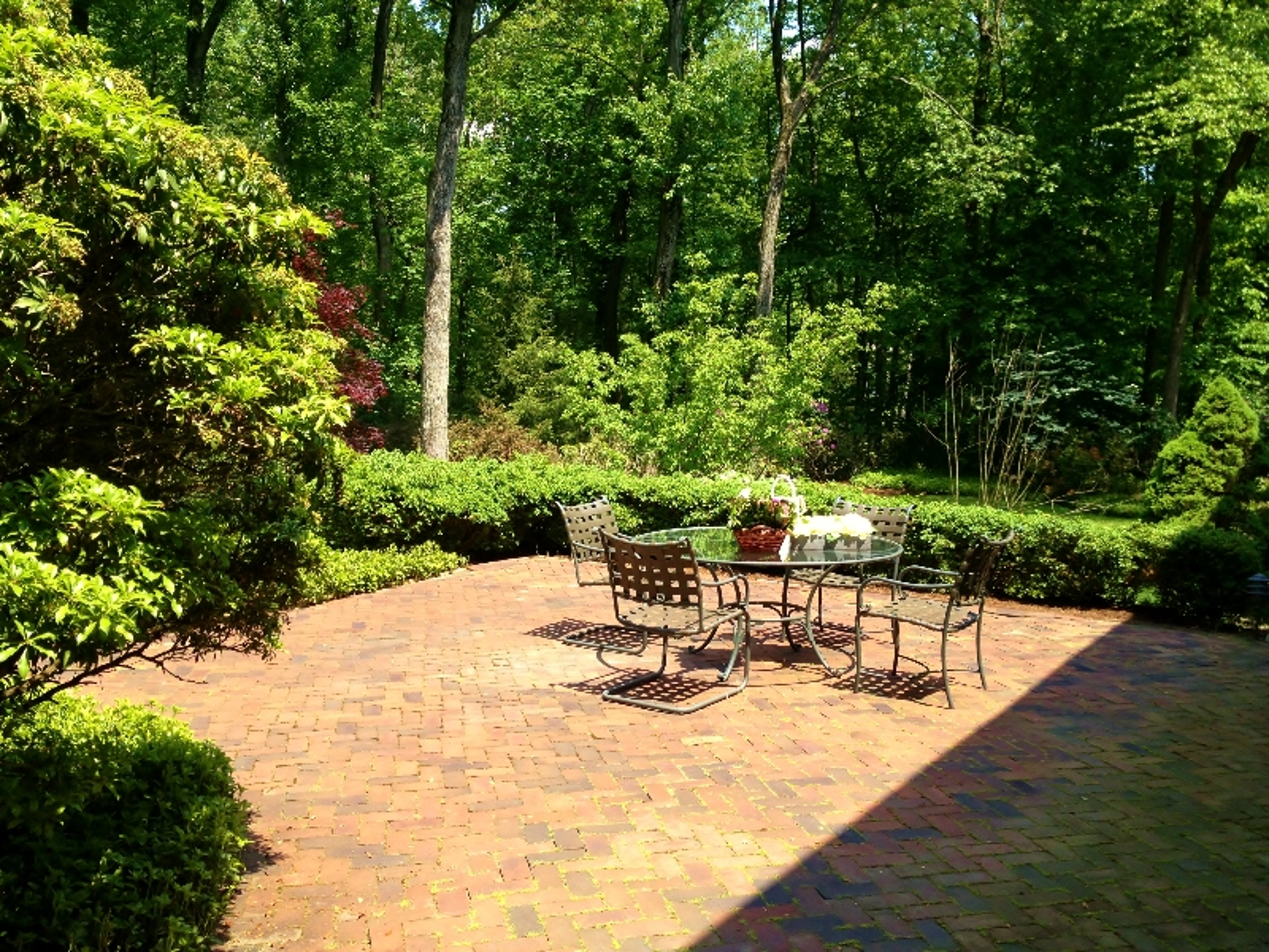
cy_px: 476
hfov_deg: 52.6
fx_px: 1283
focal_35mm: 35
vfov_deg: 40.7
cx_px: 634
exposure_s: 1/516
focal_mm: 4.28
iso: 50
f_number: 2.4
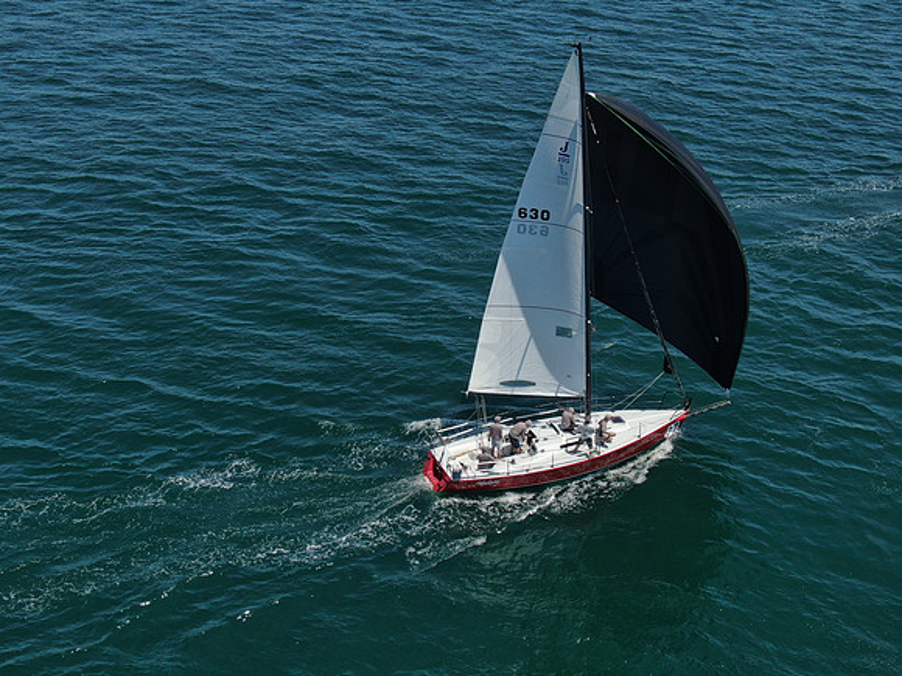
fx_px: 1251
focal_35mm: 48
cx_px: 451
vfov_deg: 30.3
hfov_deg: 39.7
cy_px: 338
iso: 100
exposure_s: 1/1000
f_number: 3.8
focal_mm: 8.6
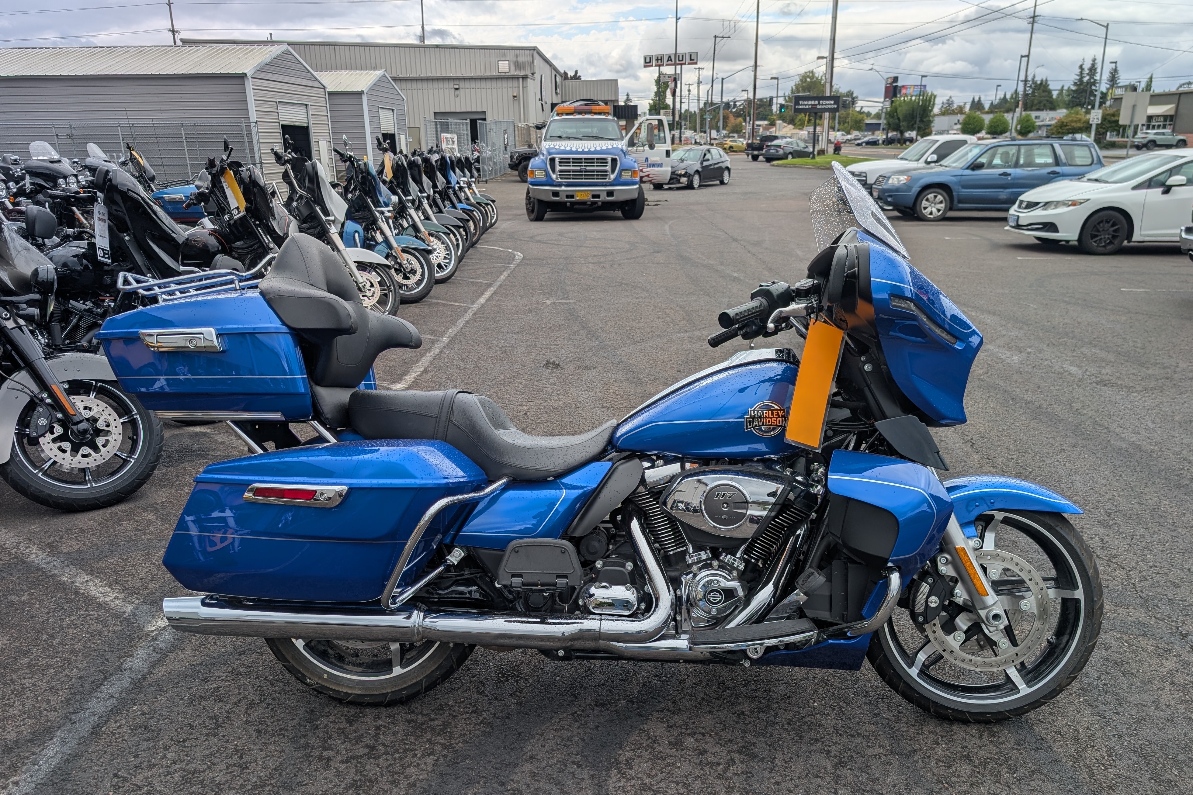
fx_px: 862
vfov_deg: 49.4
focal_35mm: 26
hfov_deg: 69.4
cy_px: 457
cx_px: 601
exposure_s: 1/1052
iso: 20
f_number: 1.68
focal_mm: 6.9
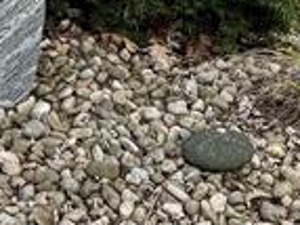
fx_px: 1489
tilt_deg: +4.8
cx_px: -109
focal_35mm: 172
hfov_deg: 11.2
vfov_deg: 7.2
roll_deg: -1.0
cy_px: -551
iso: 80
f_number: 1.78
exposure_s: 1/3759
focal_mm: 6.76
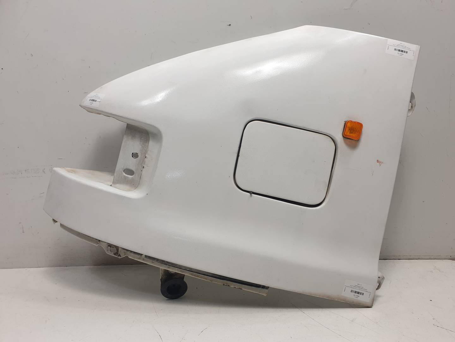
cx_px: 228
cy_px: 171
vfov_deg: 53.1
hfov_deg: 67.3
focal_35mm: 26
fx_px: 342
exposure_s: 1/100
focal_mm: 4.3
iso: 50
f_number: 2.4
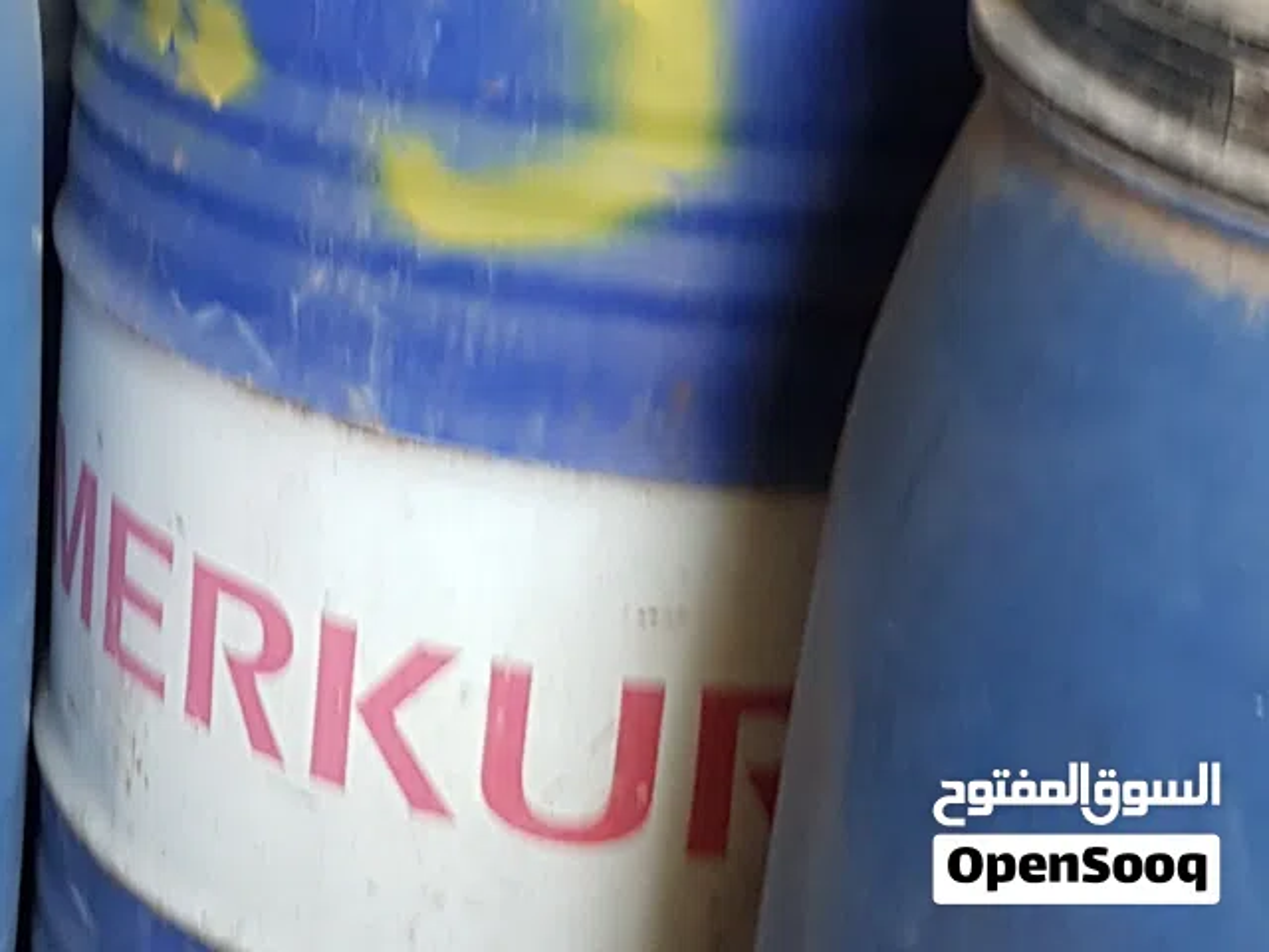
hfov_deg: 67.3
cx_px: 634
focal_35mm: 26
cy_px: 476
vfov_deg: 53.1
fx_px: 953
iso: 200
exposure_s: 1/50
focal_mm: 4.3
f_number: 1.7
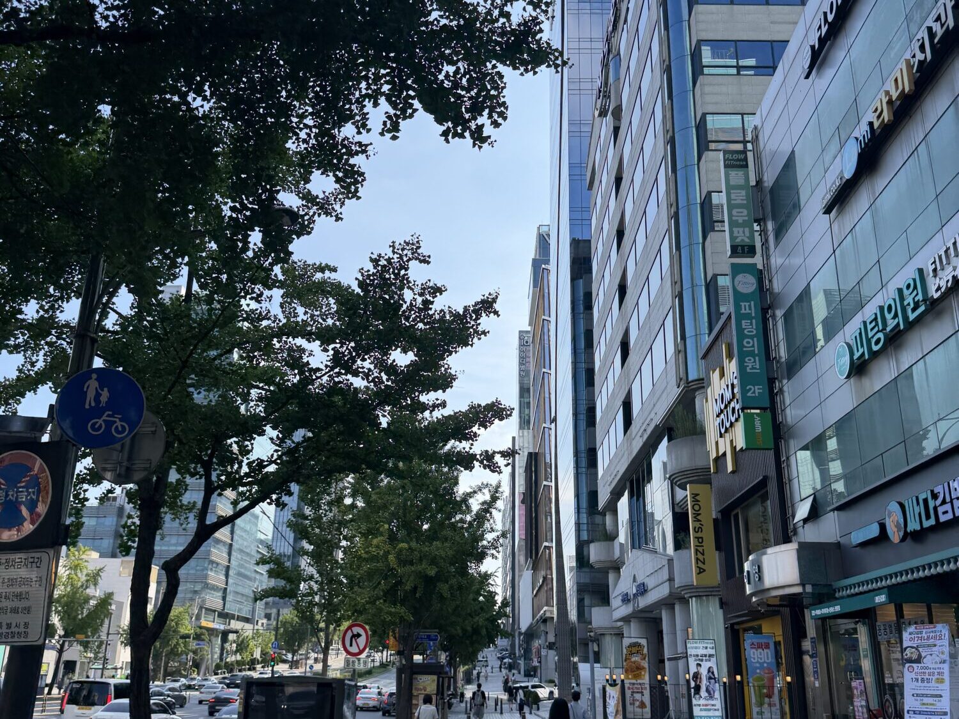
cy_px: 360
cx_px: 480
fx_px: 665
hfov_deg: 71.6
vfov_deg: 56.8
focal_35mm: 24
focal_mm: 6.76
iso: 100
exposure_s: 1/2907
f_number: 1.78
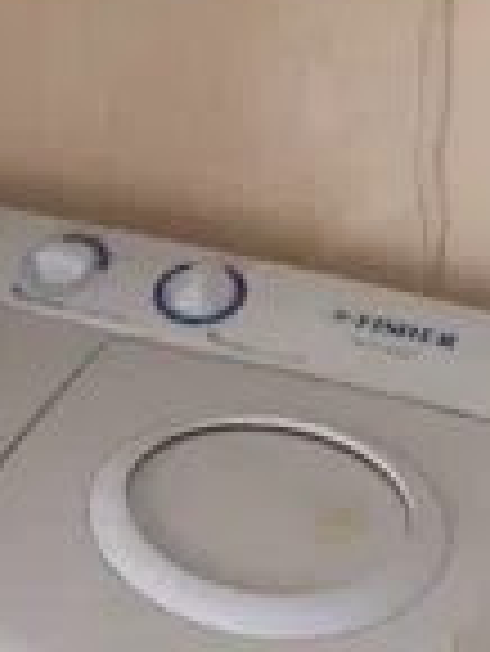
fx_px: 1244
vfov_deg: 28.6
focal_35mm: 66
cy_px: 544
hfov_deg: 20.9
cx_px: -90
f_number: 1.8
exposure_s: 1/60
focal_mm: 5.23
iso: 125
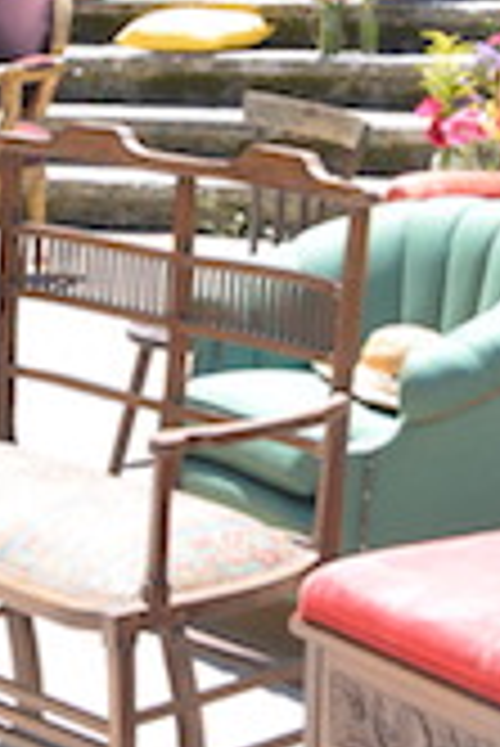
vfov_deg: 11.5
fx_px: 3409
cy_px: -652
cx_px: 651
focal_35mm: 164
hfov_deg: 8.3
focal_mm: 28
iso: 140
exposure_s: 1/60
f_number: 8
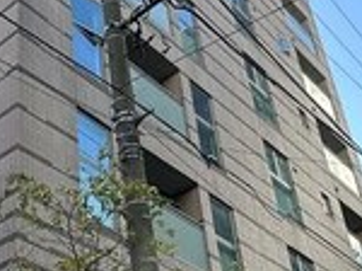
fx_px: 700
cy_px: 189
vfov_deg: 21.8
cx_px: 40
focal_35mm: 67
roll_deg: +1.2
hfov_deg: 28.0
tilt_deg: +33.7
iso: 40
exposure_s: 1/338
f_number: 2.2
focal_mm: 2.22
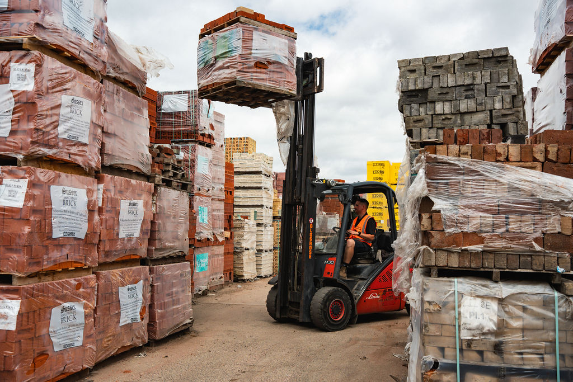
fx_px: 557
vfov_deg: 37.9
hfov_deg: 54.4
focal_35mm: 35
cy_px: 191
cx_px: 286
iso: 320
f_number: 5
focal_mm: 35
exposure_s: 1/640
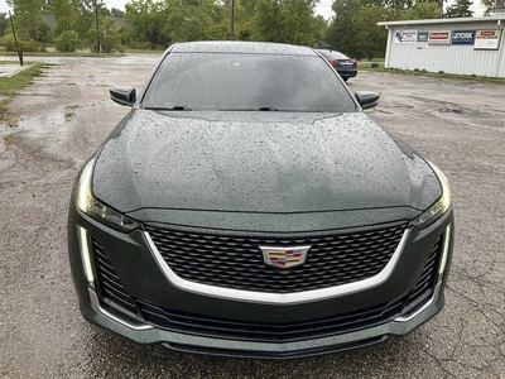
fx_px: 423
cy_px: 190
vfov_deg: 48.2
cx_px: 252
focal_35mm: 29
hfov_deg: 61.7
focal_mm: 3
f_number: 1.8
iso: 25
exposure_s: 1/257
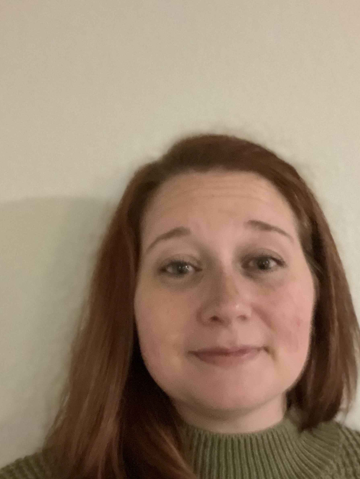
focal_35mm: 39
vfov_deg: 47.4
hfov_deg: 36.8
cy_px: 303
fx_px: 541
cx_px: 195
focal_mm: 2.71
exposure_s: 1/15
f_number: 2.2
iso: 1600
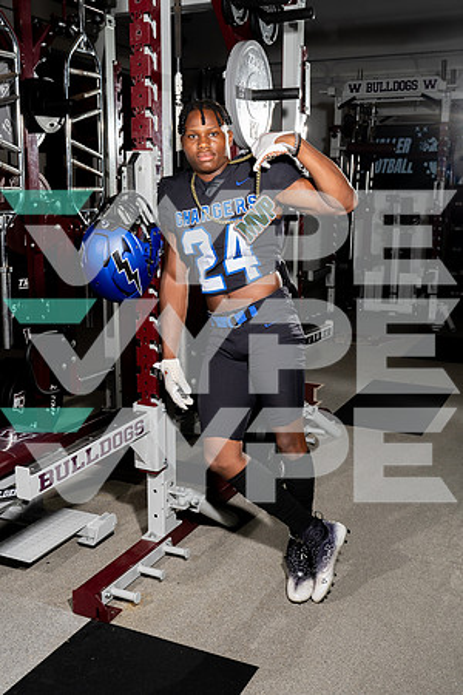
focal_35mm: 38
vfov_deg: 50.7
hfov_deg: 35.1
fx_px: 733
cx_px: 232
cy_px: 348
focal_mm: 38
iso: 200
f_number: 8
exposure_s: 1/250
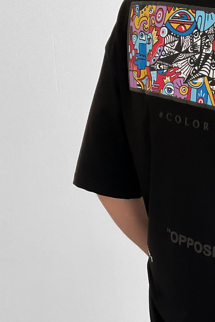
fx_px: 626
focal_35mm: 70
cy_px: 306
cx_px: 196
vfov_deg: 27.5
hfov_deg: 19.1
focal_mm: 3
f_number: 1.8
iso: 125
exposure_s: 1/60
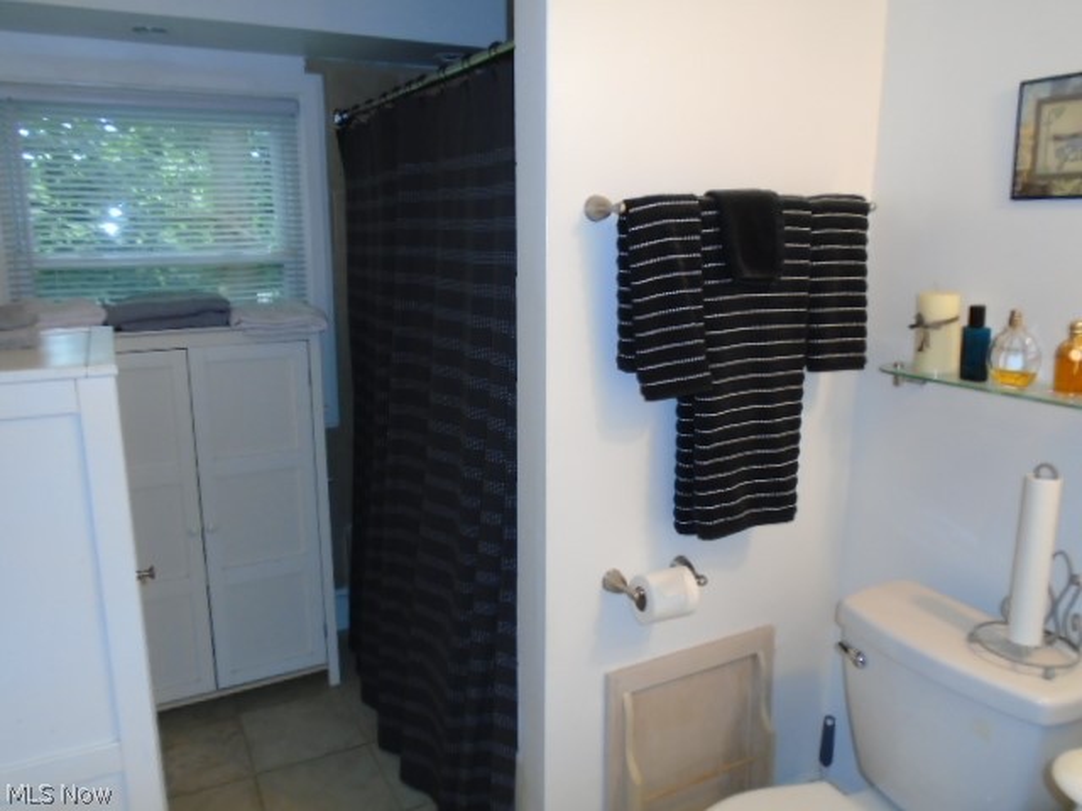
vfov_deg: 53.1
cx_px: 541
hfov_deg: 67.3
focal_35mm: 26
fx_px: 813
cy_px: 406
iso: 200
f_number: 3.2
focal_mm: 4.6
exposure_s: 1/30
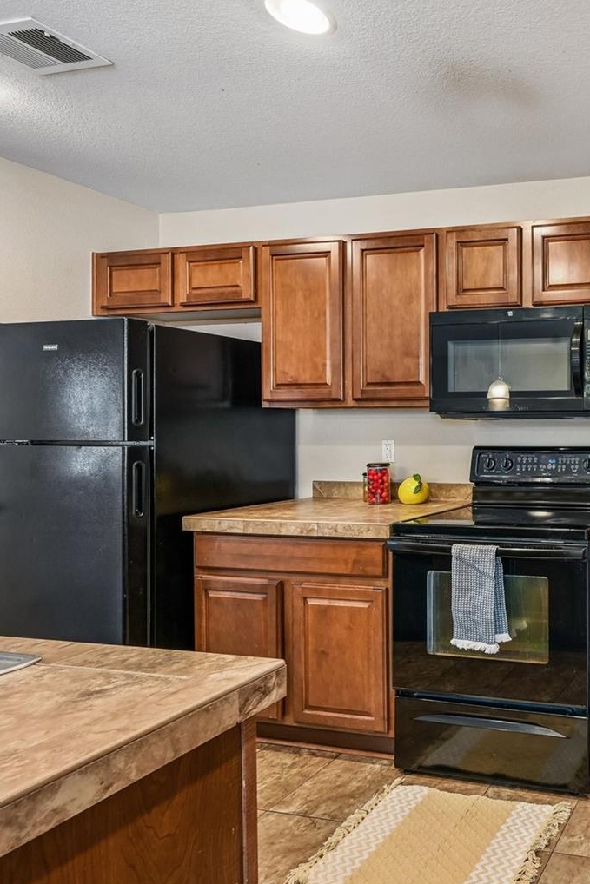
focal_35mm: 22
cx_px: 665
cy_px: 431
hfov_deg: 43.0
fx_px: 541
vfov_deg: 78.6
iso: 400
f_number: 10
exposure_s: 1/4
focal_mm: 14
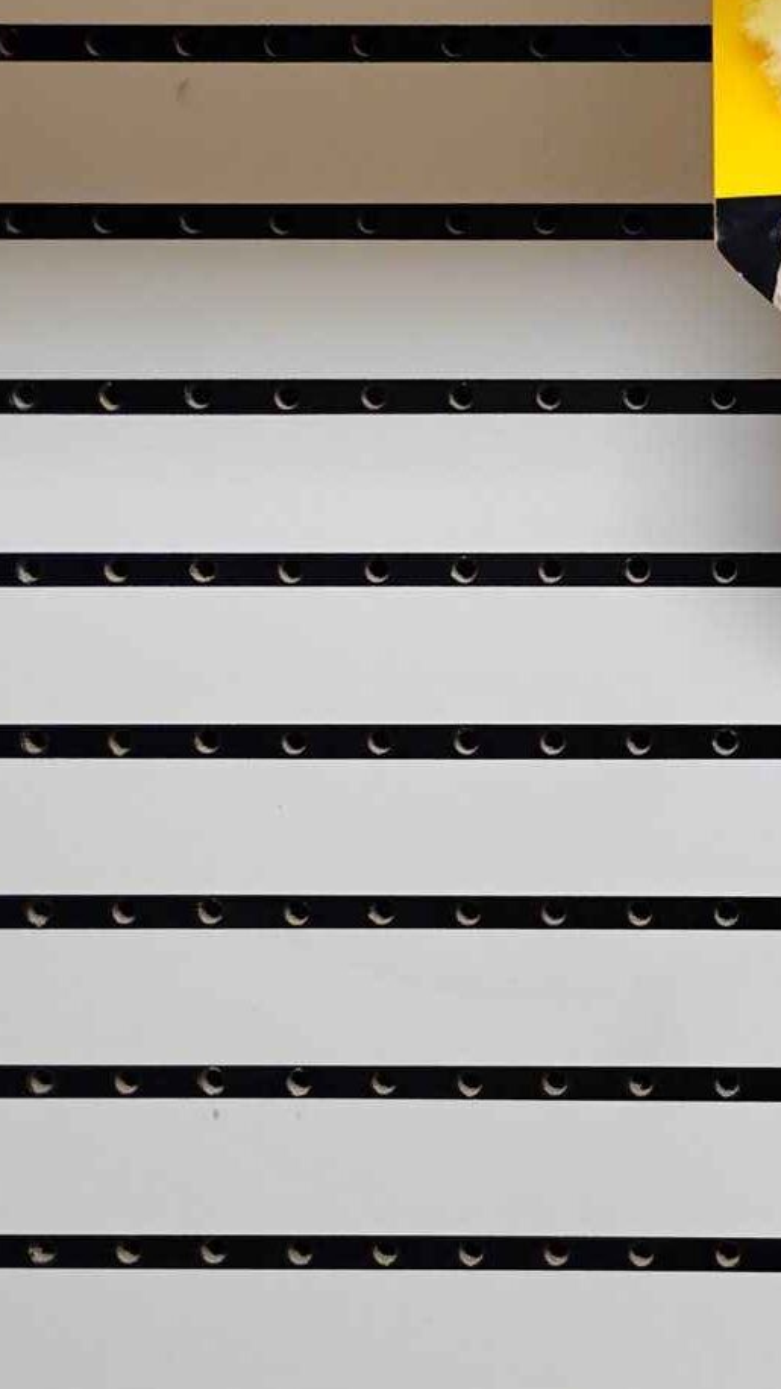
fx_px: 2357
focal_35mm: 64
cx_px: 915
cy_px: 466
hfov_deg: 18.0
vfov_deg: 32.6
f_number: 1.8
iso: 631
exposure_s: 1/60
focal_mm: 4.26
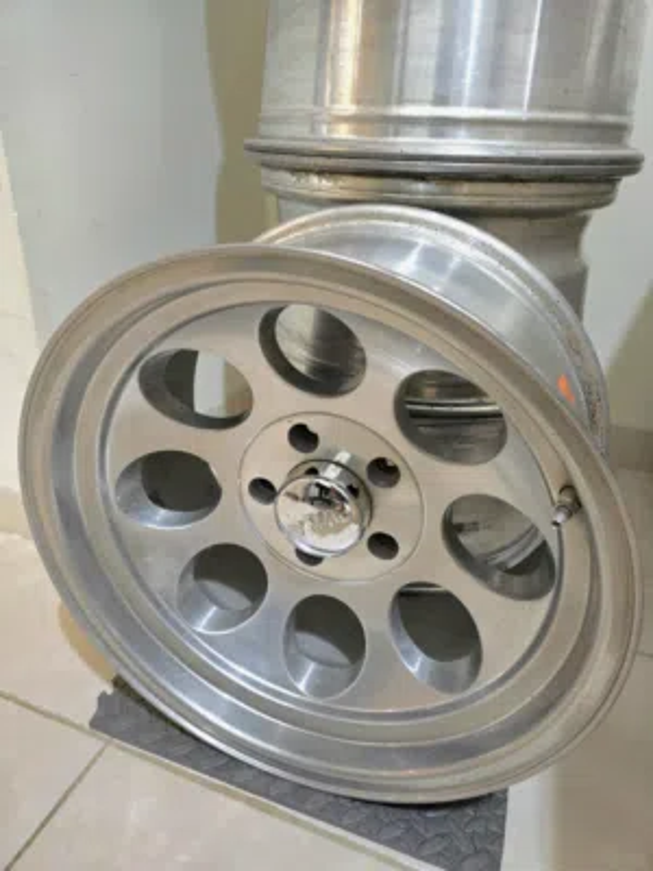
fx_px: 578
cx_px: 326
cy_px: 436
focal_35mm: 23
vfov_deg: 73.9
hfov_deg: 58.9
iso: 1600
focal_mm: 6.3
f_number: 1.7
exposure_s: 1/33.4
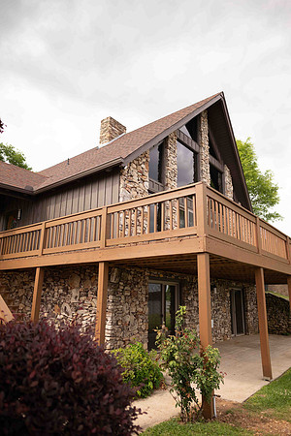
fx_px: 291
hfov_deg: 53.1
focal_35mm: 24
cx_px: 146
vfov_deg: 73.7
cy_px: 218
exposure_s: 1/1000
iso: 125
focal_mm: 24
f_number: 2.5
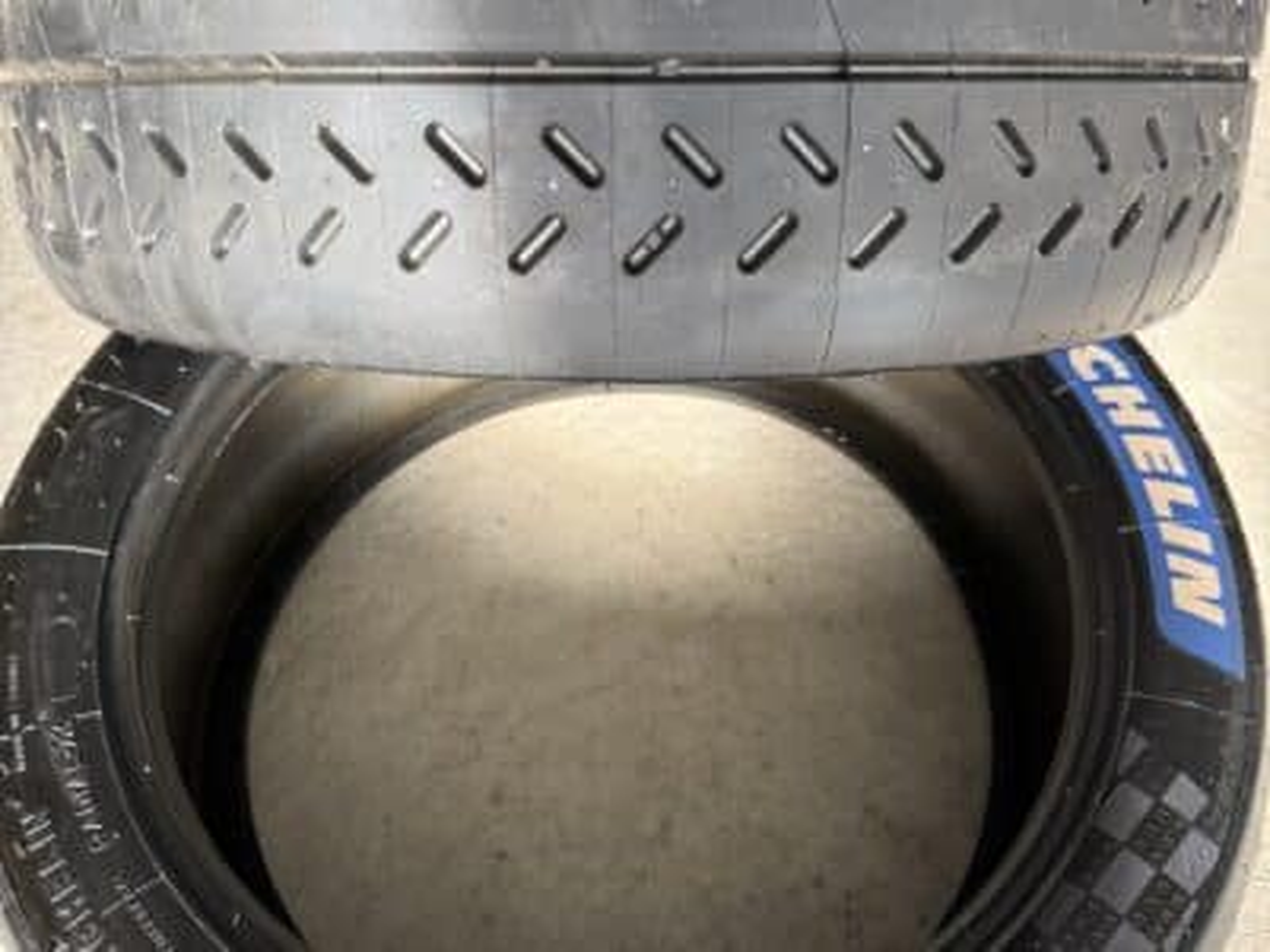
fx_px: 881
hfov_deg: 71.6
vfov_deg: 56.8
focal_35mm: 24
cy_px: 476
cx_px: 635
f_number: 1.78
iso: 200
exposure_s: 1/116
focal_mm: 6.76
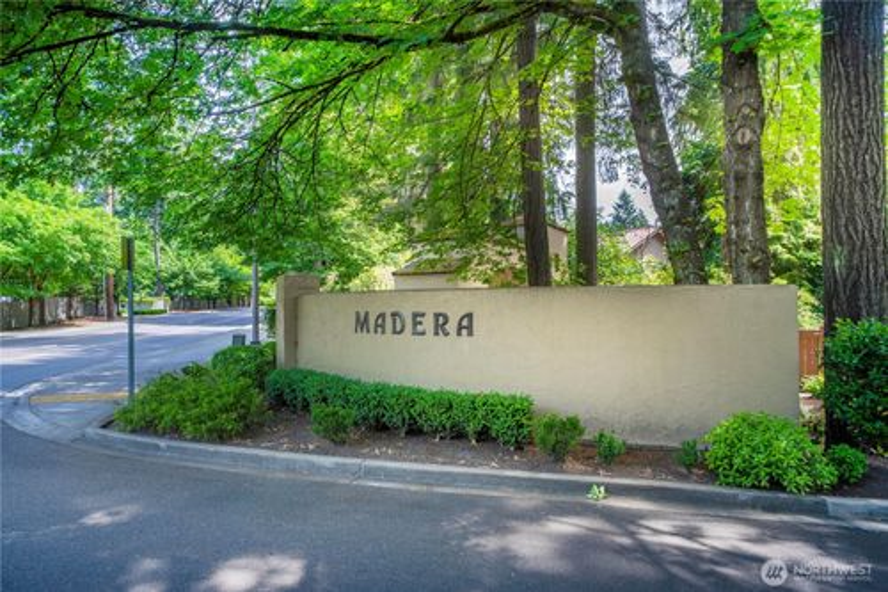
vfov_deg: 53.1
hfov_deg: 73.8
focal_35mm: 24
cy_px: 296
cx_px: 444
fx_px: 592
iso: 100
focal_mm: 24
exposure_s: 1/60
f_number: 6.7
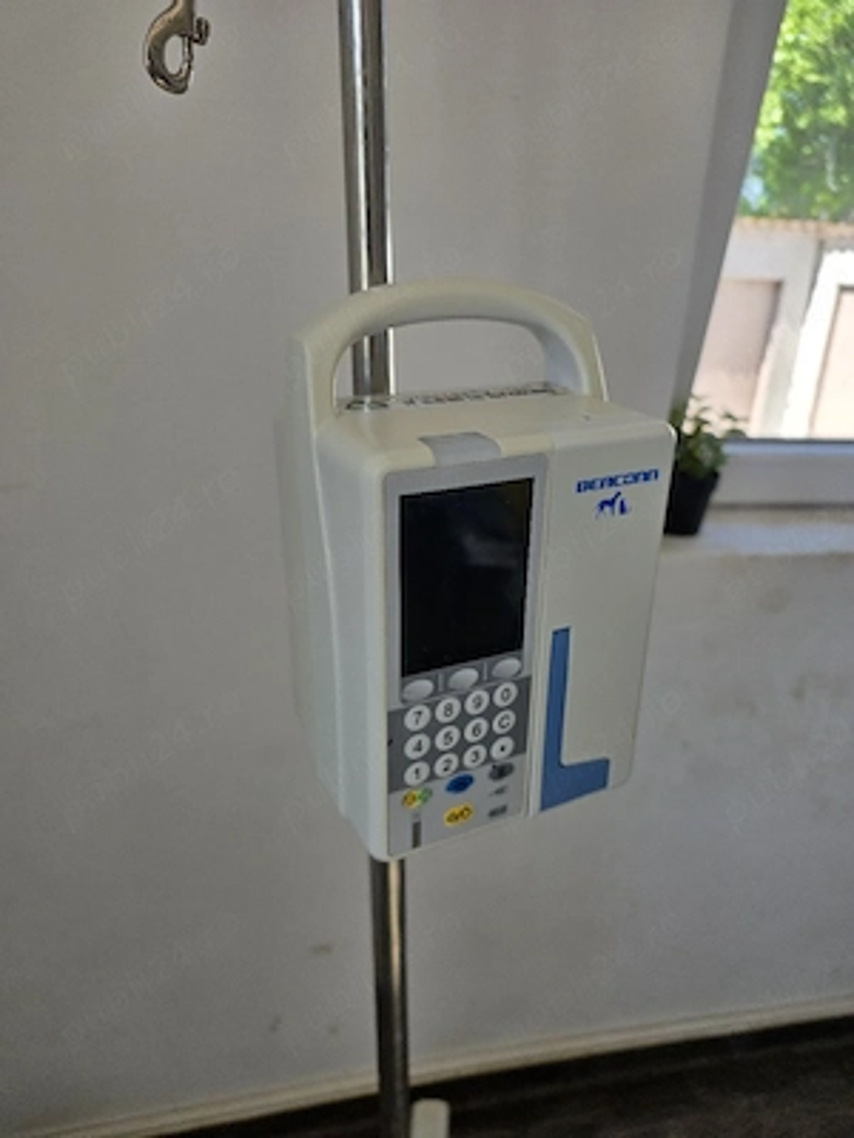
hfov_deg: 58.9
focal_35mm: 23
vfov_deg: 73.9
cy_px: 569
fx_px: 757
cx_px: 427
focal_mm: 6.25
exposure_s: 1/370
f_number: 1.7
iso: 32
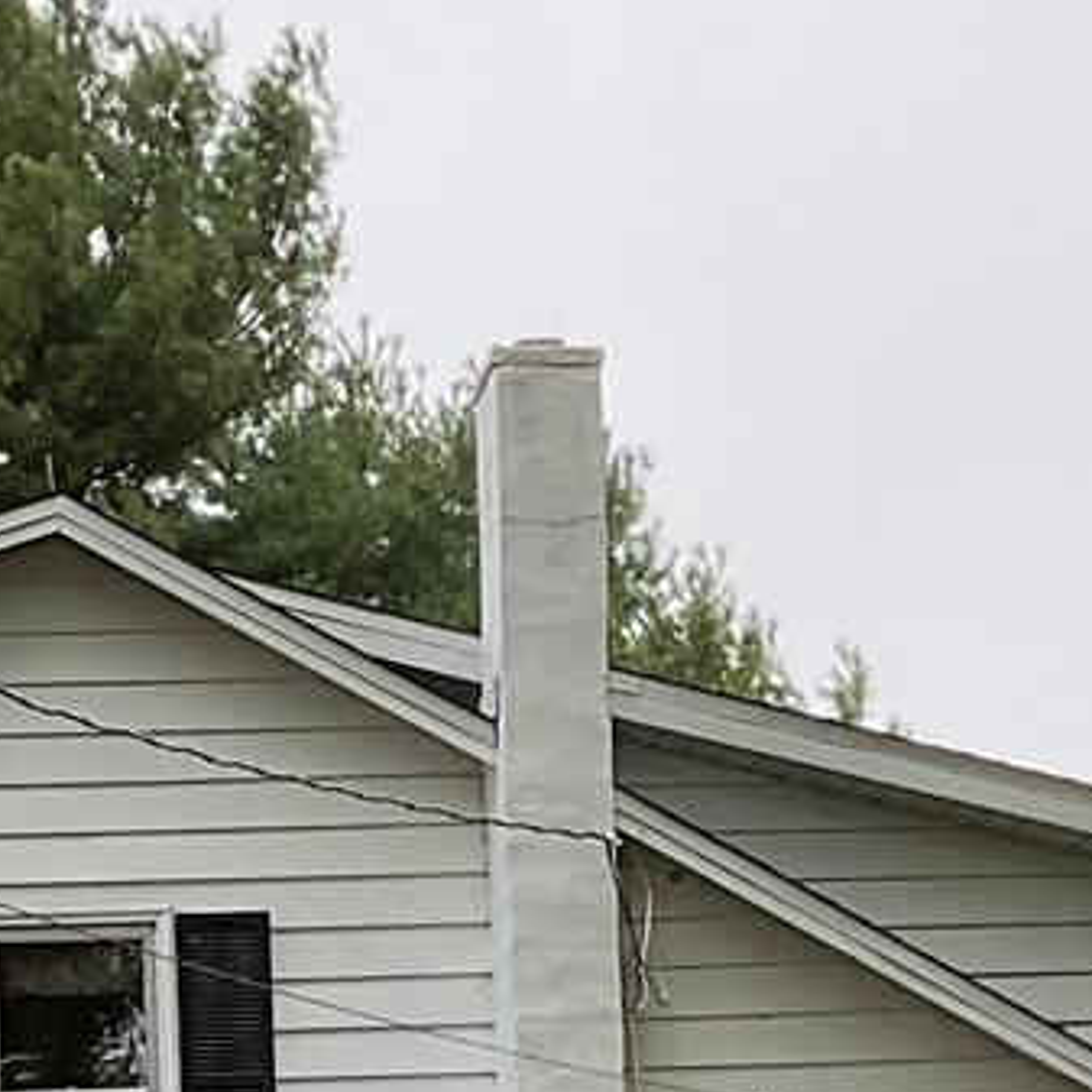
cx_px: -181
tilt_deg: +4.3
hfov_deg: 11.0
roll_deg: +0.8
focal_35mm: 156
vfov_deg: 10.8
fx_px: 5568
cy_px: 1682
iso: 16
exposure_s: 1/248
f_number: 1.8
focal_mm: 3
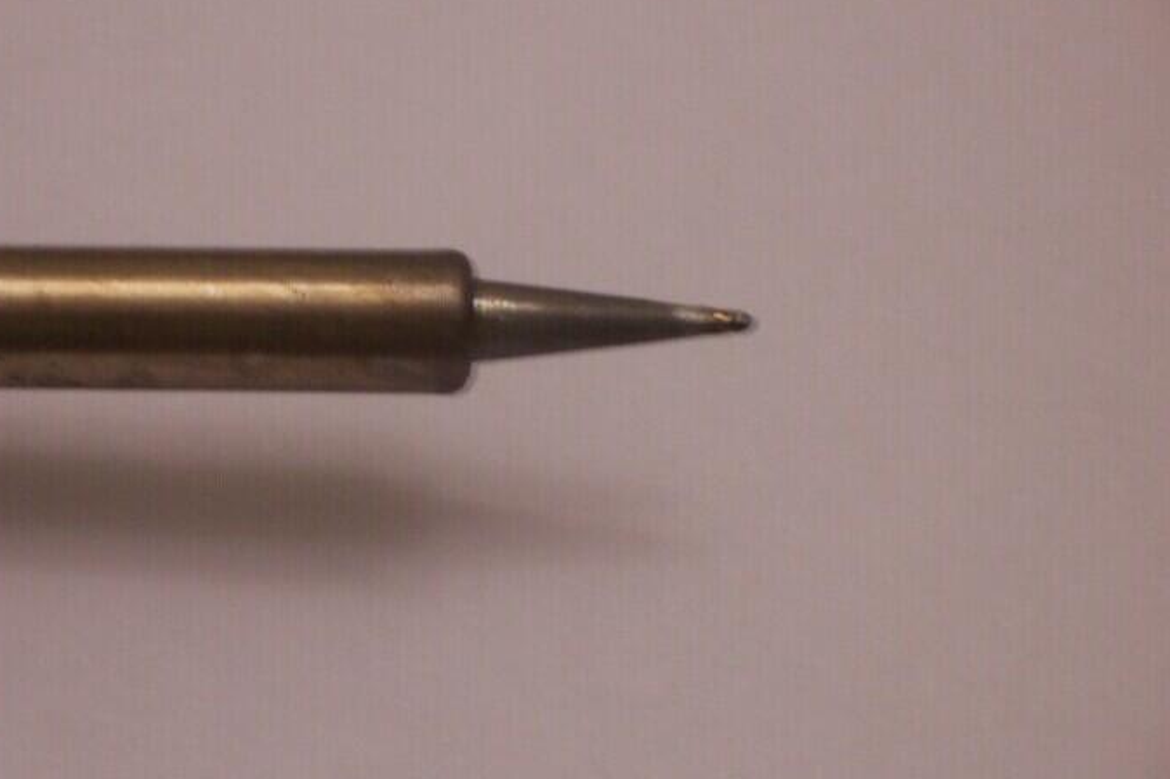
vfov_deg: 6.4
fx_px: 7018
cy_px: 397
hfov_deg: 9.5
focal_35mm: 216
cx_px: 477
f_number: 4.9
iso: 140
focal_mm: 30
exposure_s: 1/8
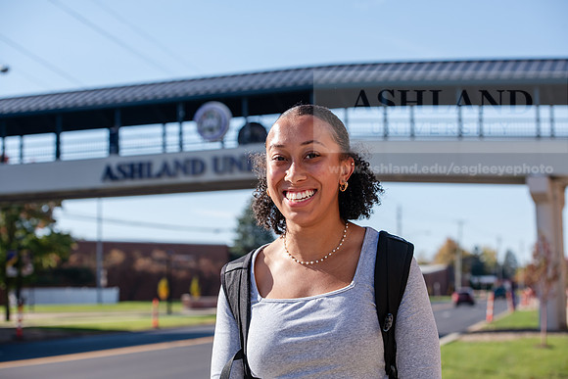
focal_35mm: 70
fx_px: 1105
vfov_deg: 19.5
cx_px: 284
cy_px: 190
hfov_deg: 28.8
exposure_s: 1/400
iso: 160
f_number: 5.6
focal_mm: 70
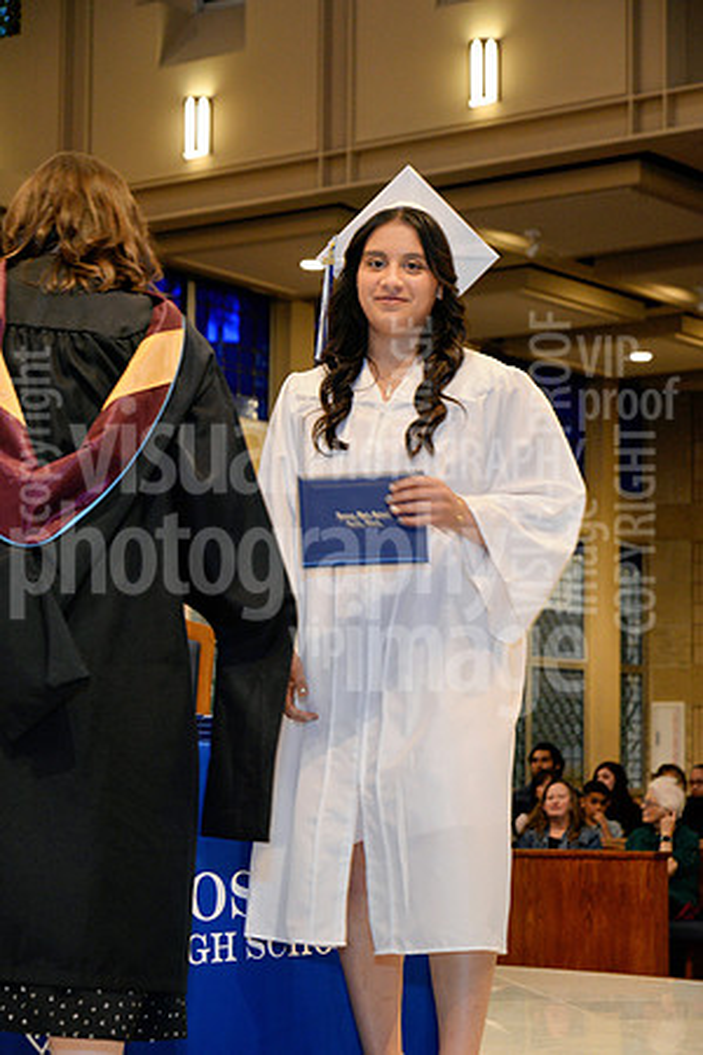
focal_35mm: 85
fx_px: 2490
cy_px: 528
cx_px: 352
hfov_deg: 16.1
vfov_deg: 23.9
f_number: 6.3
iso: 2500
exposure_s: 1/80
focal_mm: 85
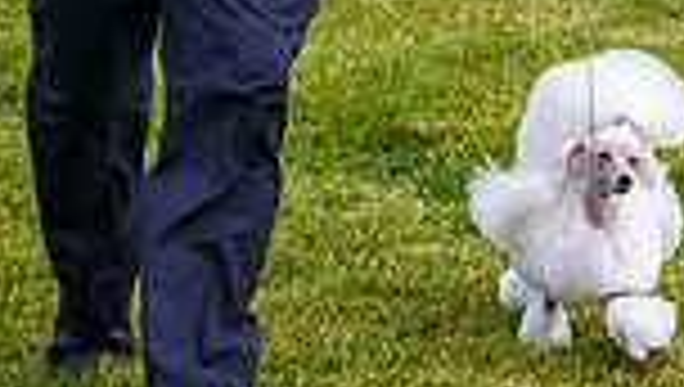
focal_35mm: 283
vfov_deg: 4.3
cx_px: 572
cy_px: -160
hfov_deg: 7.6
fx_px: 5140
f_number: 4
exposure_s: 1/500
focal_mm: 71
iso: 160
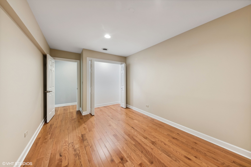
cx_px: 126
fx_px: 84
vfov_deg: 90.0
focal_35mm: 12
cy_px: 84
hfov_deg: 112.6
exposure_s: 1/4
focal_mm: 12
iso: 320
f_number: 8
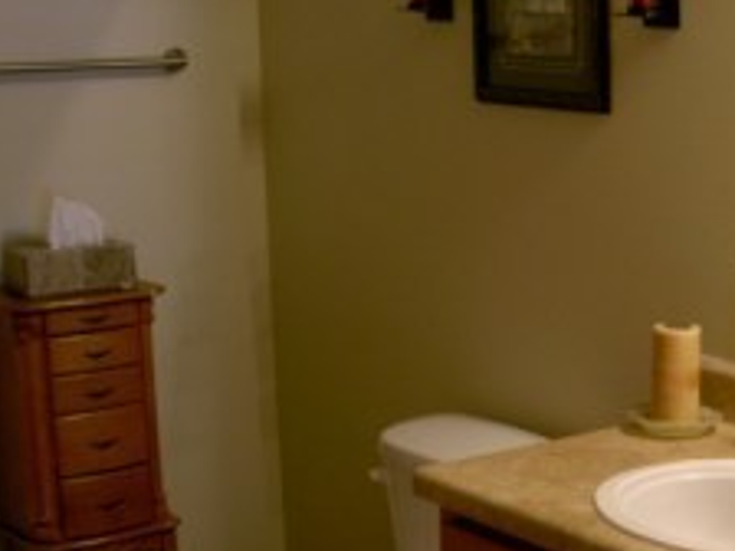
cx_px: 650
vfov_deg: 18.7
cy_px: 459
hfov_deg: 24.4
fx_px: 1656
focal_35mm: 78
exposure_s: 1/8
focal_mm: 8
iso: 100
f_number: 2.8
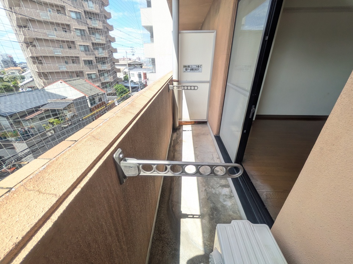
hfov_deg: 102.1
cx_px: 176
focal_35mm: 14
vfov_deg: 85.7
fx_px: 143
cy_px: 132
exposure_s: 1/476
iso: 50
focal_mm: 1.83
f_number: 2.2
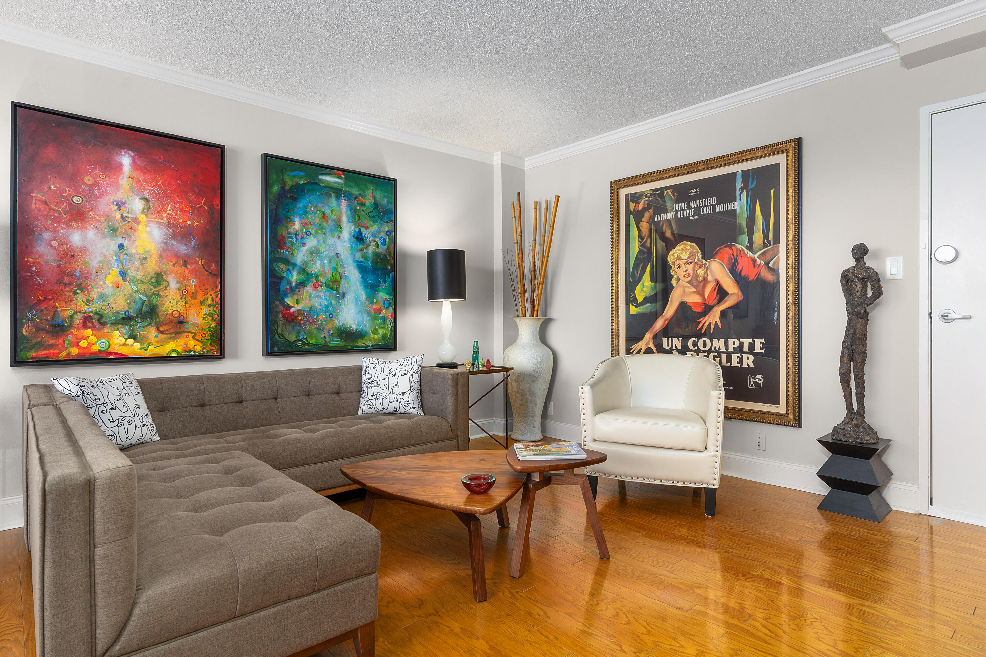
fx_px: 520
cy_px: 328
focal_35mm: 19
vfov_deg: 64.6
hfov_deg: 86.9
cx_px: 493
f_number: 7.1
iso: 320
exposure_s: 1/6
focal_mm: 19
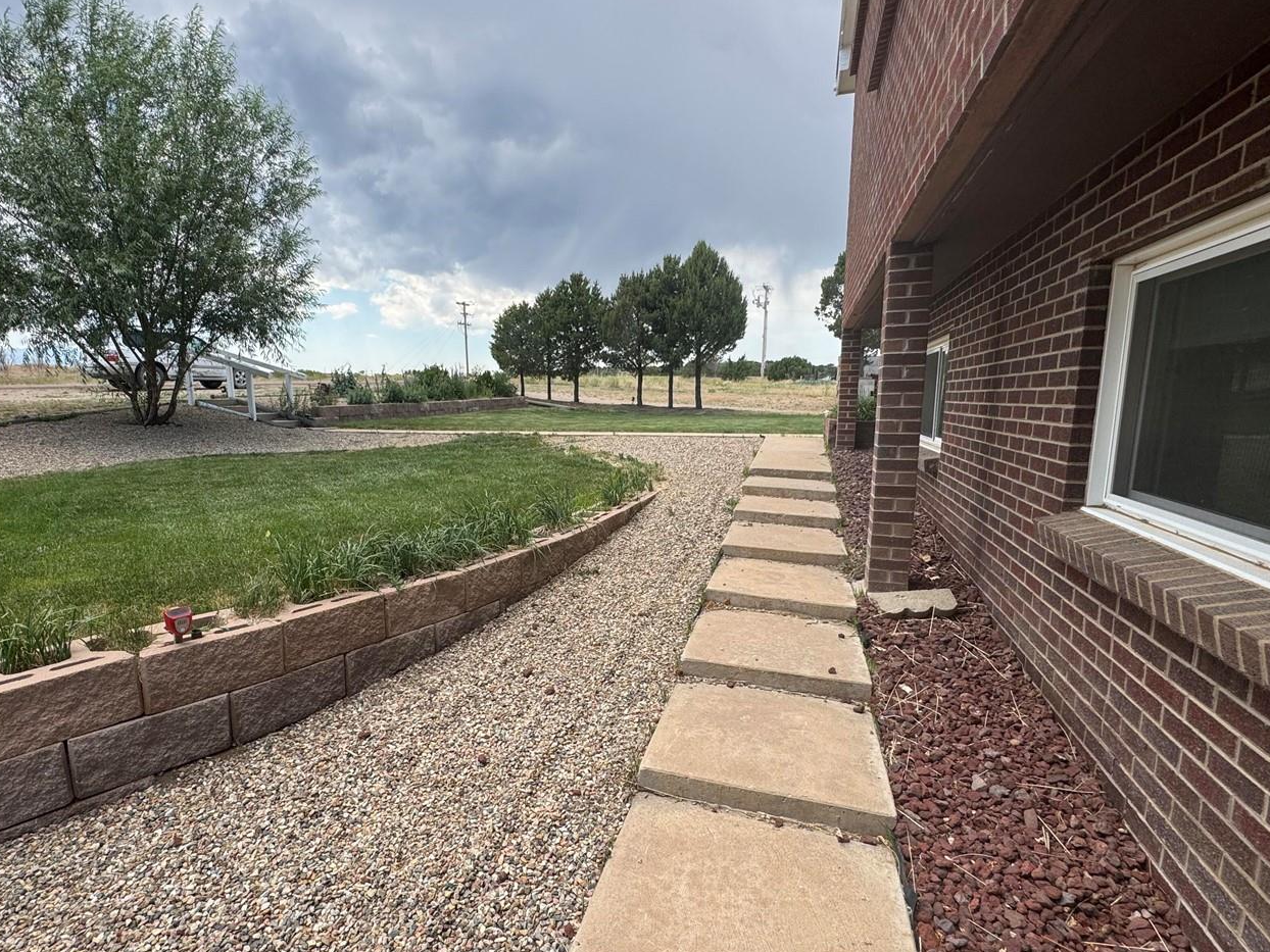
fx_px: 660
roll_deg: +0.0
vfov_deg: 71.5
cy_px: 509
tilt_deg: -9.9
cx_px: 576
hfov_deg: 87.5
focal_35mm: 18
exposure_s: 1/756
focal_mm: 2.22
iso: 40
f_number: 2.2
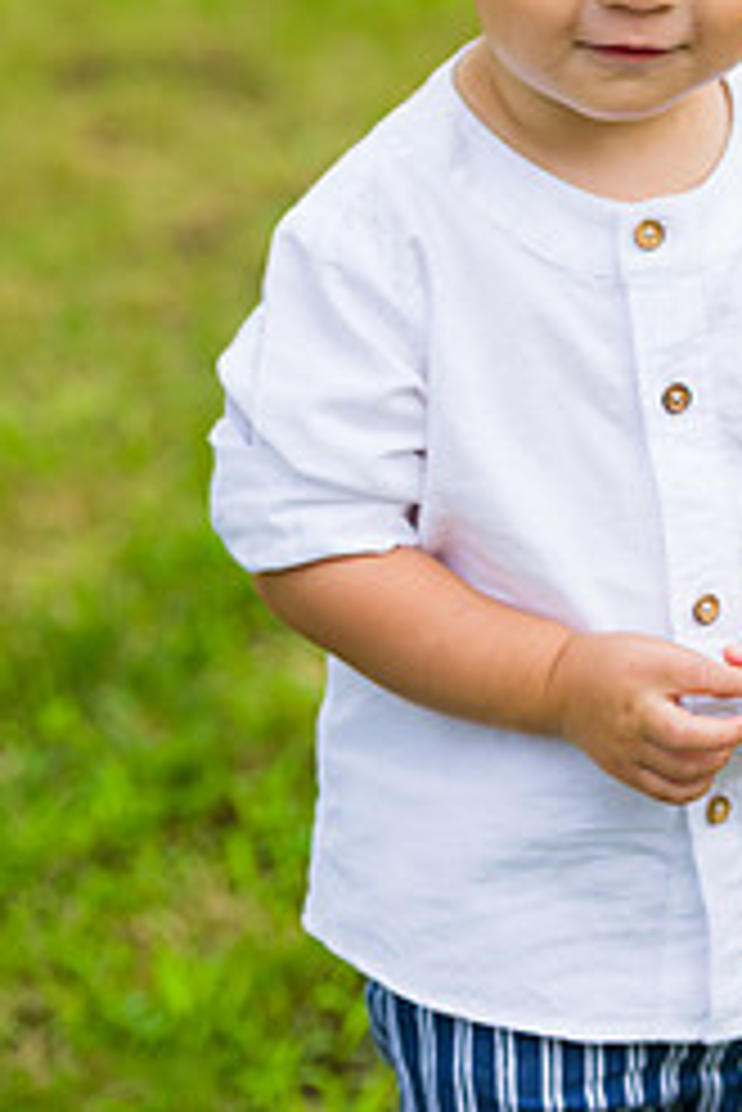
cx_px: 621
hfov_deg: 7.9
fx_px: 5341
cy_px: 198
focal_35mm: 173
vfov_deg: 11.8
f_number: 4
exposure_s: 1/500
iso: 200
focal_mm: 95
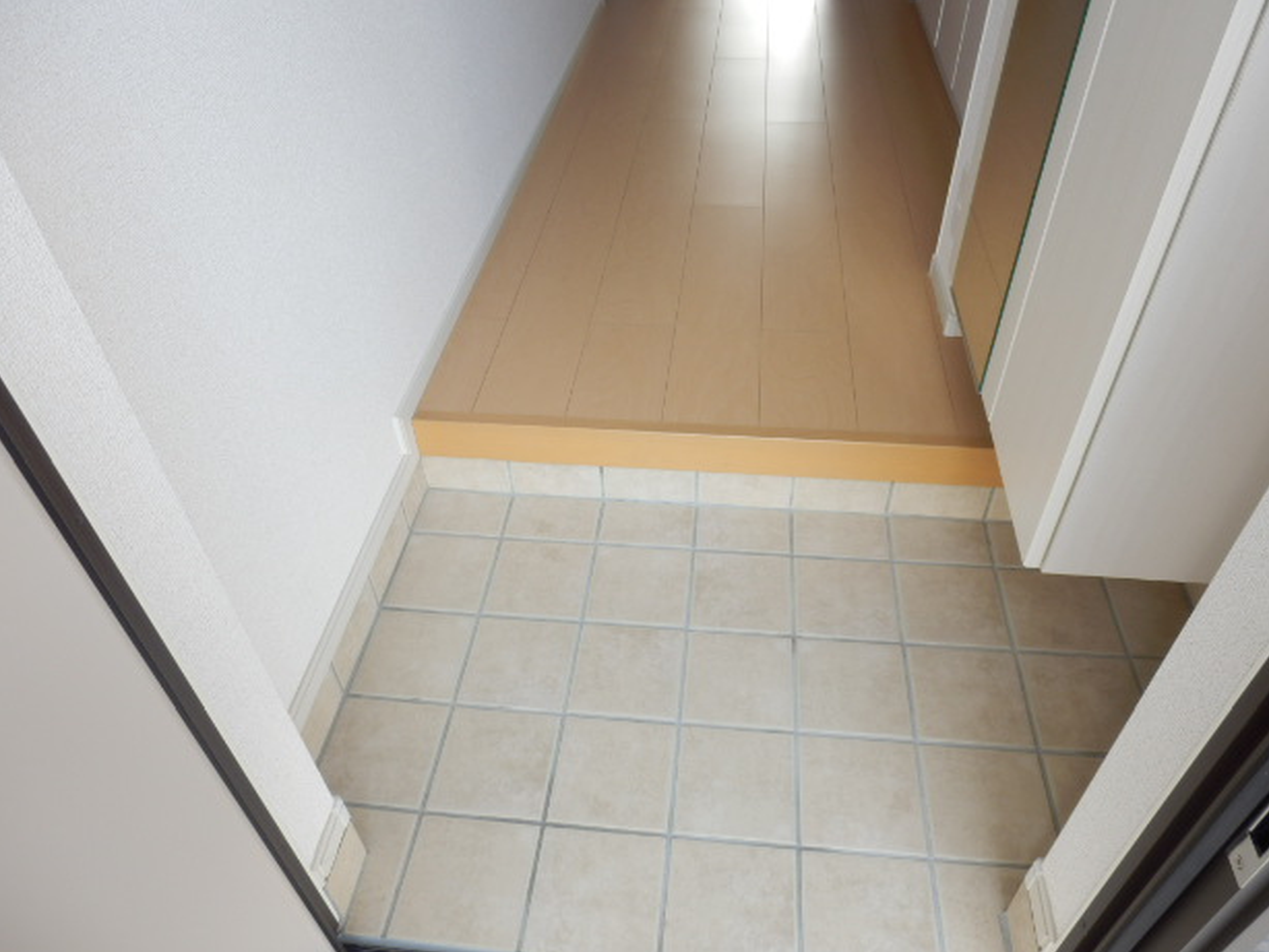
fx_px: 917
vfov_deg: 54.9
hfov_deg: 69.4
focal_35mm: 25
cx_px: 645
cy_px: 461
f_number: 3
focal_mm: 4.2
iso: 80
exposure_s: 1/40
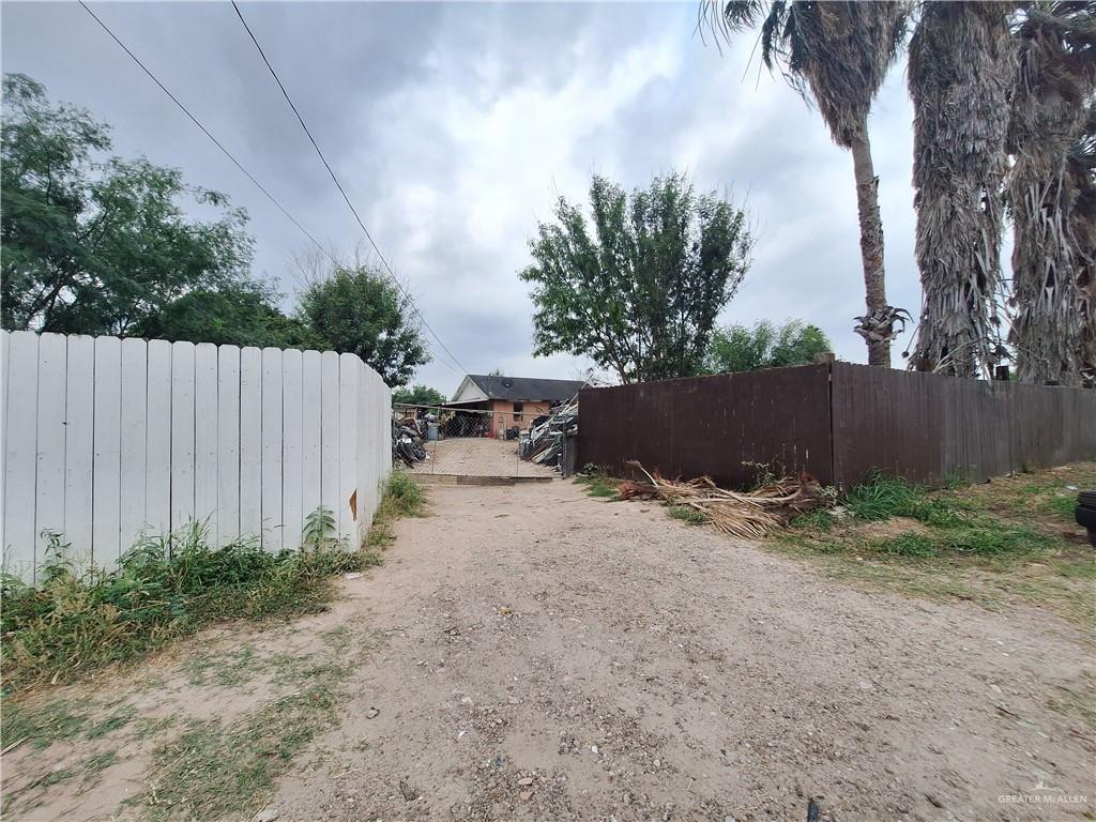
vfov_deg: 89.9
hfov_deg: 106.2
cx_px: 548
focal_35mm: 13
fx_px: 412
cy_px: 411
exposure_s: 1/1600
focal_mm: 1.74
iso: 40
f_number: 2.2
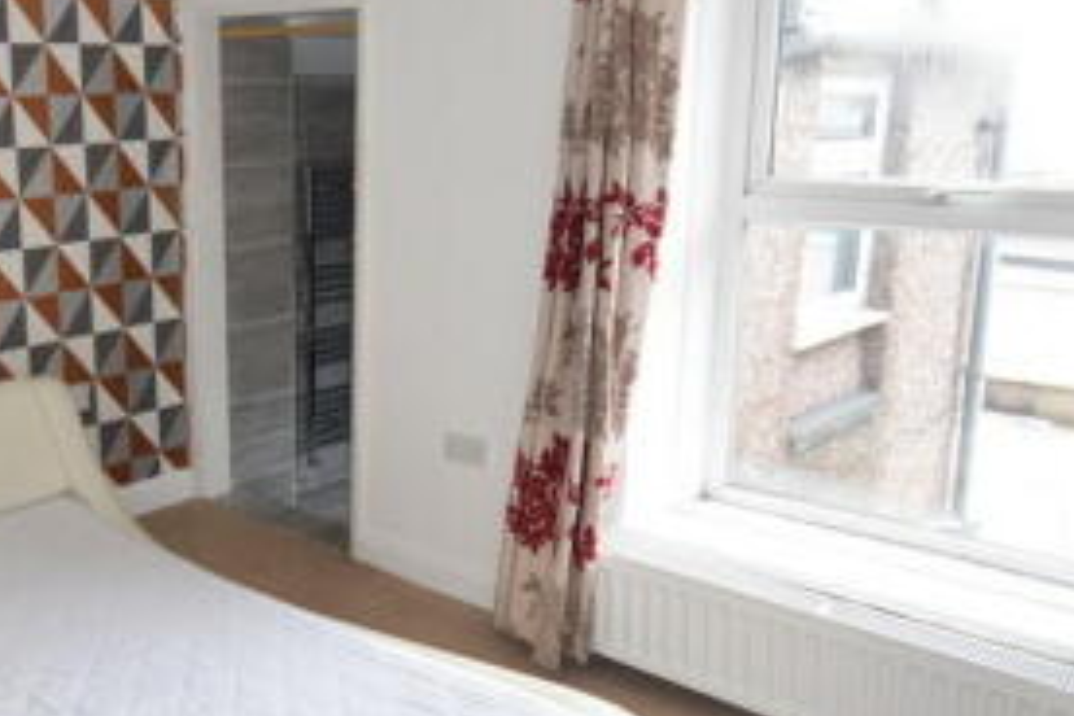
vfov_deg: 34.0
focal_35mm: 39
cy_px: 333
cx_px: 243
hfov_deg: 47.2
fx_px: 1169
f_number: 5.6
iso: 500
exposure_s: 1/125
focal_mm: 11
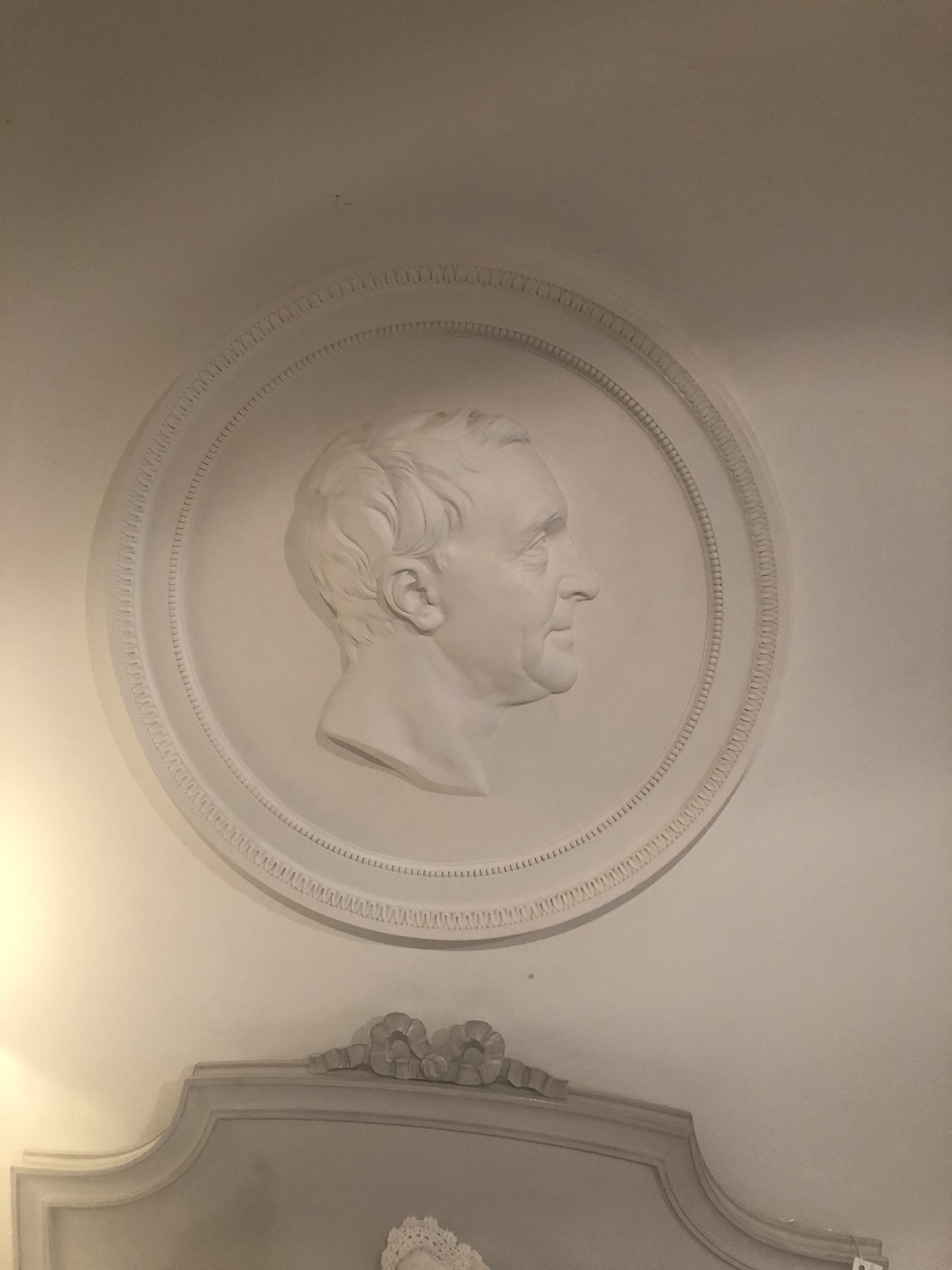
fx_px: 1027
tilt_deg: -7.5
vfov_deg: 63.4
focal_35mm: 28
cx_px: 476
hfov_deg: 49.7
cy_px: 635
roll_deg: -0.7
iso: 200
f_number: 1.8
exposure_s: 1/50
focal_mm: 3.99
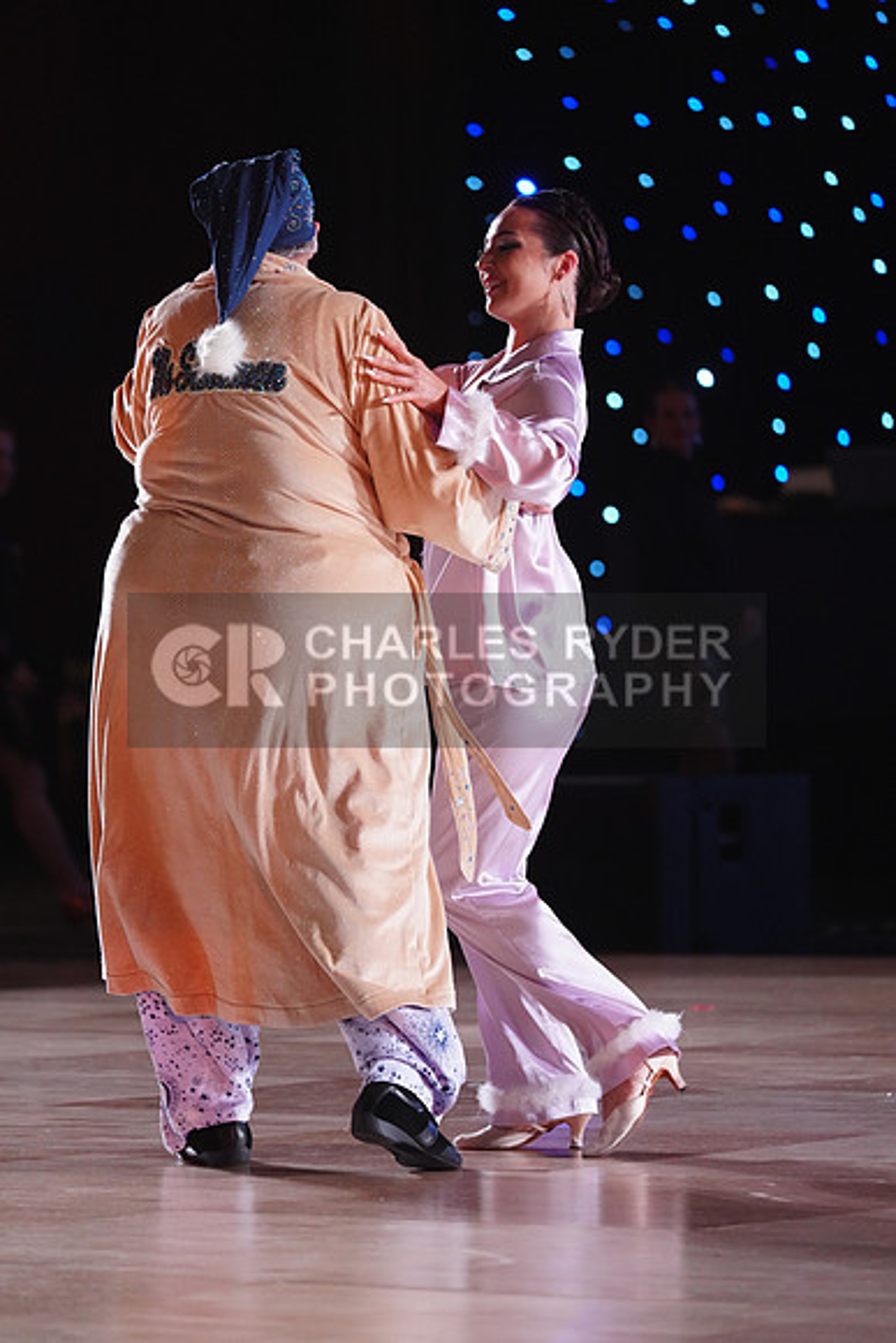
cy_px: 672
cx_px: 448
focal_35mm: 200
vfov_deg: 10.3
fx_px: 7462
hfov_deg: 6.9
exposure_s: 1/400
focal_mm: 200
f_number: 4
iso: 3200
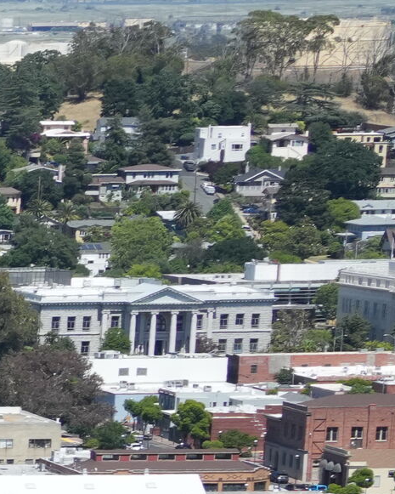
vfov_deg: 5.4
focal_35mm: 349
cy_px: 1020
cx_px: -1418
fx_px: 5099
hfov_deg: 4.0
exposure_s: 1/3200
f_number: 4.5
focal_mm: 50
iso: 640
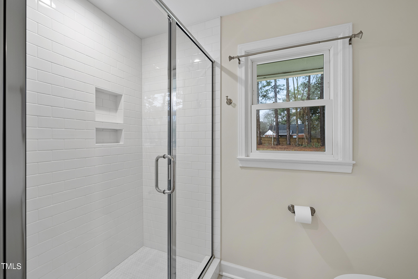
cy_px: 140
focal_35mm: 15
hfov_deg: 100.4
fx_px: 174
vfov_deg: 77.4
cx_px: 209
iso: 400
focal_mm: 15
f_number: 7.1
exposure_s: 1/6
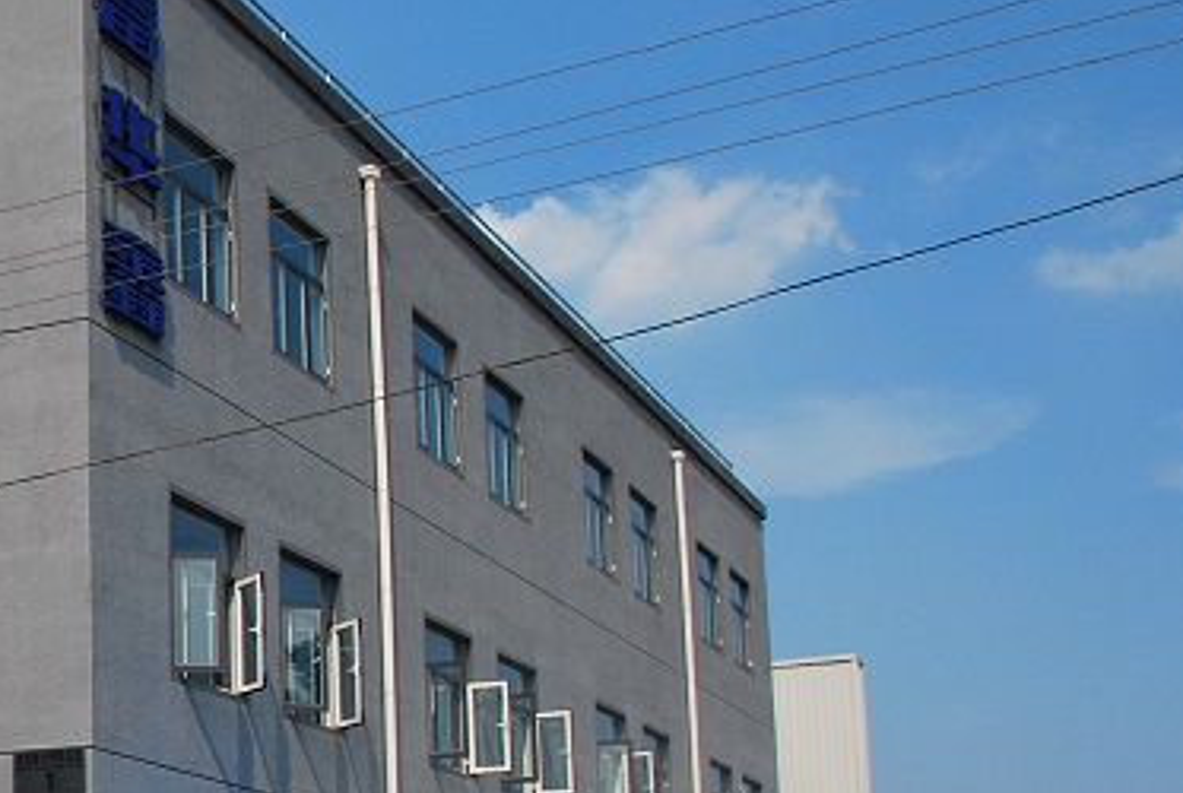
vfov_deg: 19.4
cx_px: -279
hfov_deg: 25.5
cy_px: 615
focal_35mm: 70
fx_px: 2304
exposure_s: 1/400
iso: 200
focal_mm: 18
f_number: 9
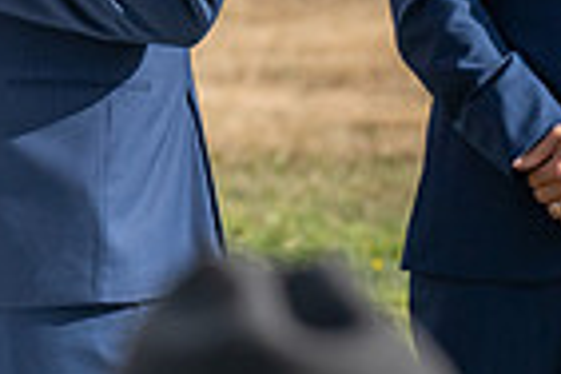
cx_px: -4
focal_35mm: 619
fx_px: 9645
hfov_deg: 3.3
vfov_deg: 2.2
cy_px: -169
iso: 400
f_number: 4.5
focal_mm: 150
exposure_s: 1/4000
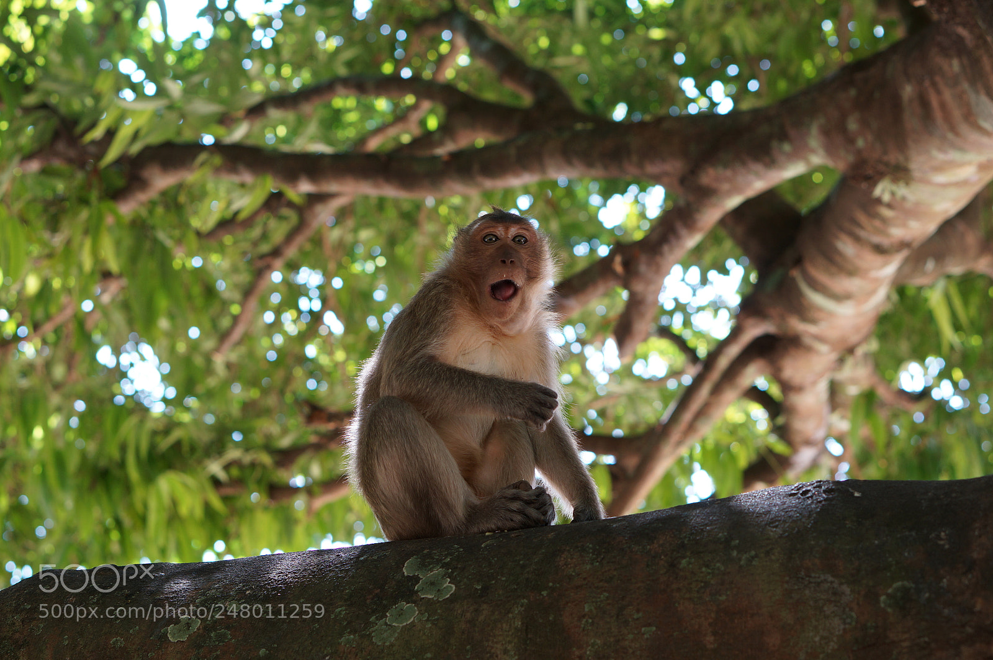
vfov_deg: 18.1
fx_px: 2066
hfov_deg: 27.0
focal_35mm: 75
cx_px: 496
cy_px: 330
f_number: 4
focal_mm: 50
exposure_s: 1/80
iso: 200
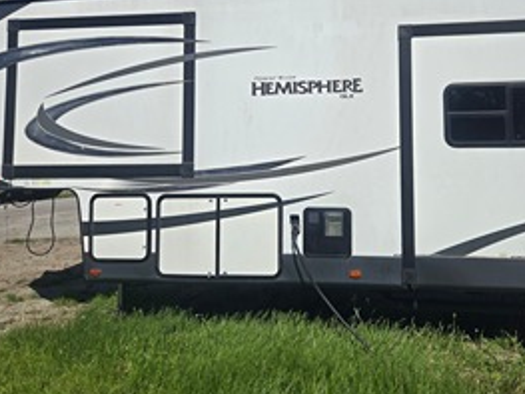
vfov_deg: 40.2
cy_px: 130
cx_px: 341
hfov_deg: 51.8
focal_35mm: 35
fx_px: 531
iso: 25
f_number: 1.8
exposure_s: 1/4458
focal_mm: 5.4
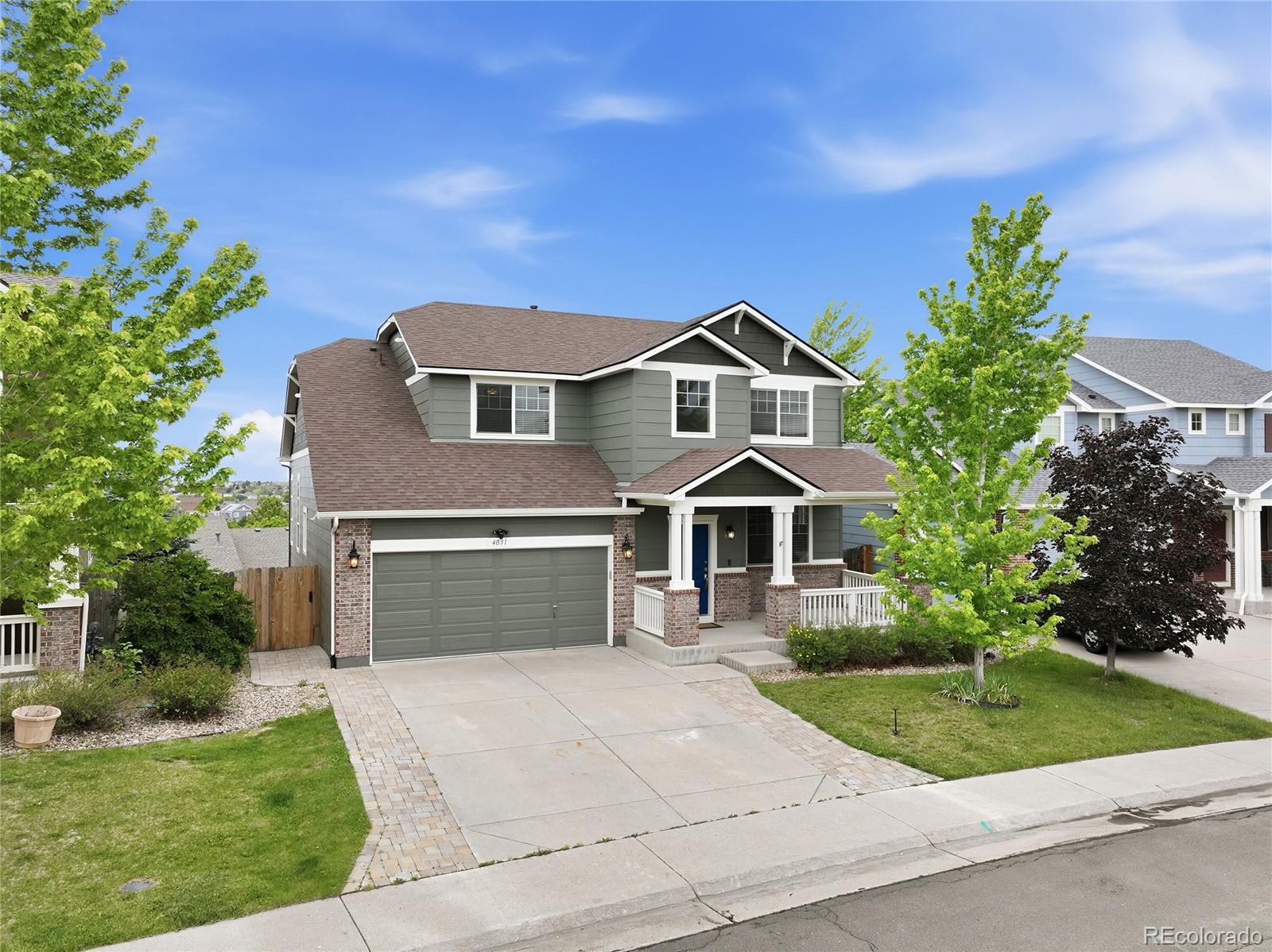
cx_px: 636
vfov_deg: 56.8
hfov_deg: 71.6
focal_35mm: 24
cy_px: 476
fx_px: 881
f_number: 8
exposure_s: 1/200
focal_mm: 12.3
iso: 110
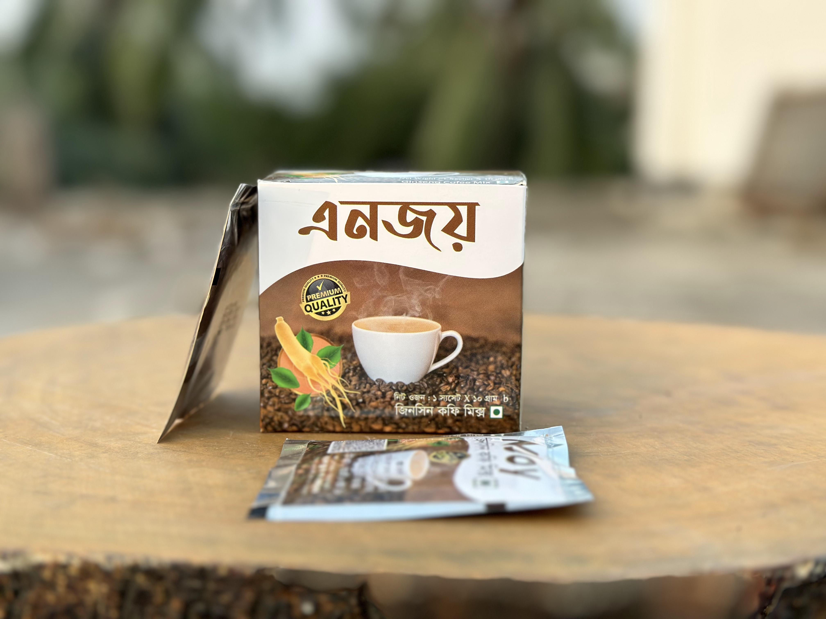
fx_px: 1145
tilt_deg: -9.3
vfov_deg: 30.3
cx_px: 413
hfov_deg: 39.7
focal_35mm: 48
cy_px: 310
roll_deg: +0.7
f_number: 1.78
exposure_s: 1/380
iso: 80
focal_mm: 6.86
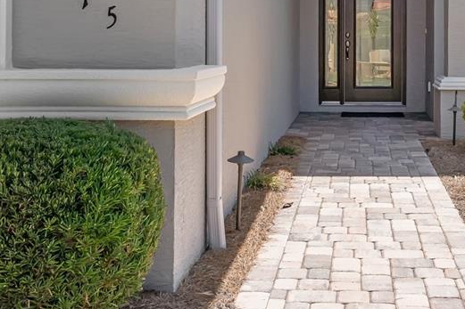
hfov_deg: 33.2
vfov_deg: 22.5
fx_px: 762
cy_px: 34
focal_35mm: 59
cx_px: 357
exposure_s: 1/1000
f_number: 9
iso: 500
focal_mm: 20
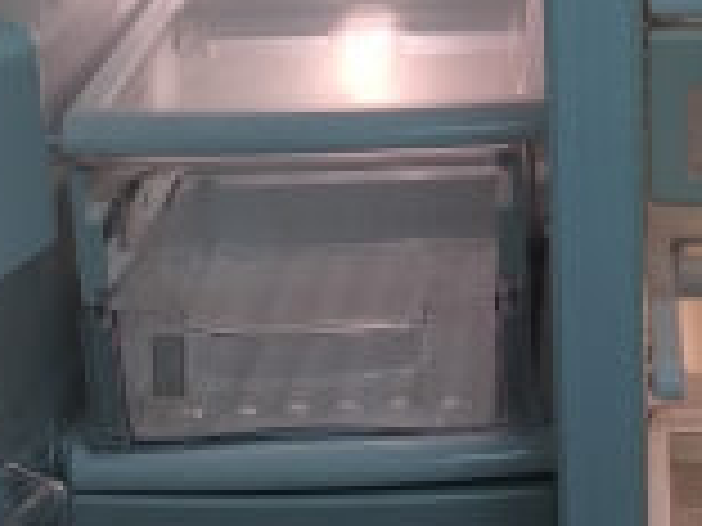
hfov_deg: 18.6
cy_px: 31
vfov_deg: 14.1
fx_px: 2109
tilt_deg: -16.6
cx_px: 616
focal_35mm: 104
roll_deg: +1.3
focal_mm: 4.15
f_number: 2.2
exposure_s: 1/60
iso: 32
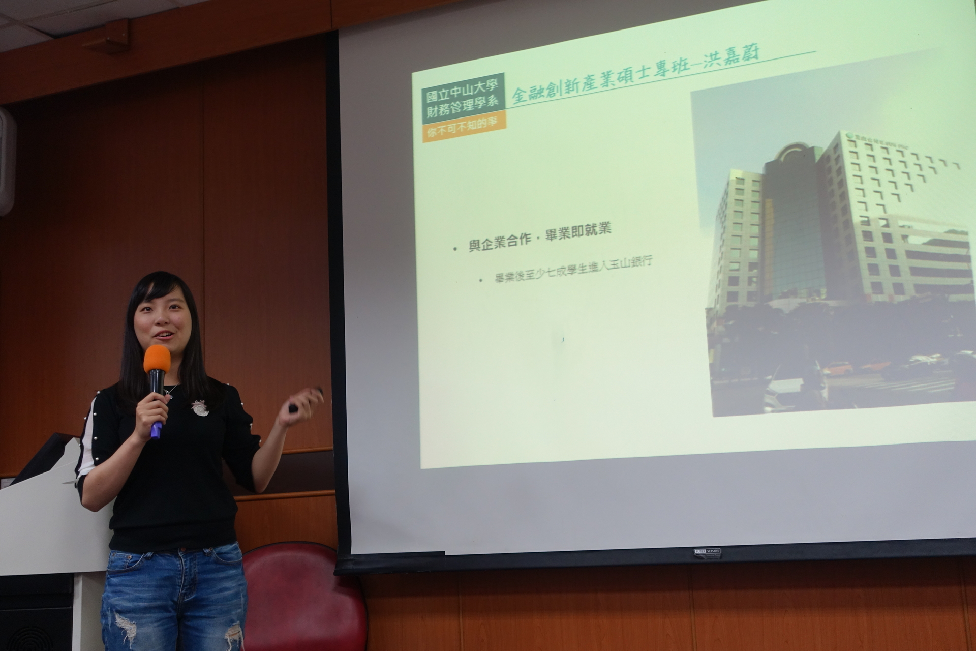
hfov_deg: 45.4
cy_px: 326
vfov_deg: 31.2
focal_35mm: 43
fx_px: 1166
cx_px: 488
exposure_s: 1/60
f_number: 2.8
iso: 400
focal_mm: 15.94
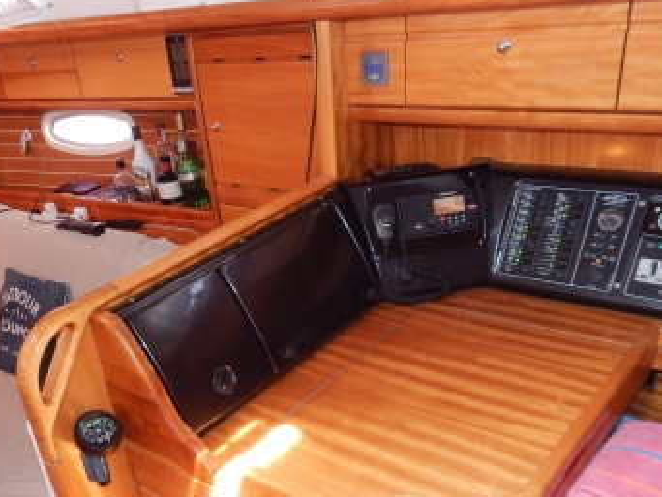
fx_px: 708
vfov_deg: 37.5
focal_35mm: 37
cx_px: 230
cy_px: 386
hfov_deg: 49.4
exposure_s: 1/30
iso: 160
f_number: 3
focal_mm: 4
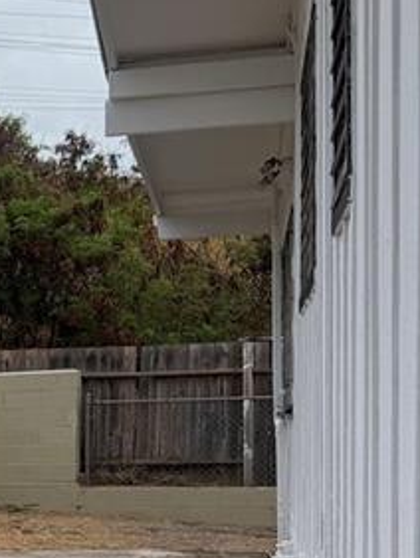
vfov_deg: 18.9
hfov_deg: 12.5
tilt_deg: -3.0
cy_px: 511
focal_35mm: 102
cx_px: -464
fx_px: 1648
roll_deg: +1.0
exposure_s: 1/3953
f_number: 1.78
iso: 80
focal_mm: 6.76
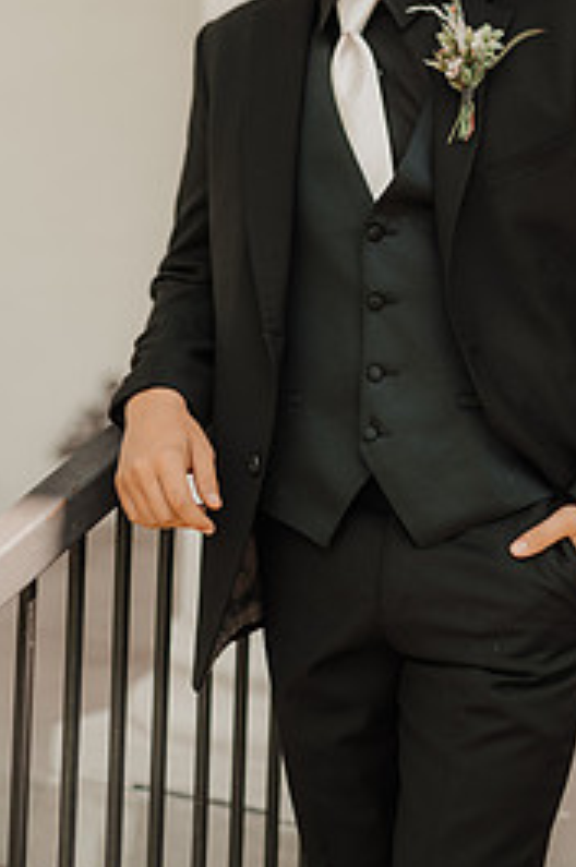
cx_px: 404
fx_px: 2045
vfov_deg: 23.7
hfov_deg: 16.0
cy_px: 209
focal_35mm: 85
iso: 100
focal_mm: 50
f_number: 1.8
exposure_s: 1/800
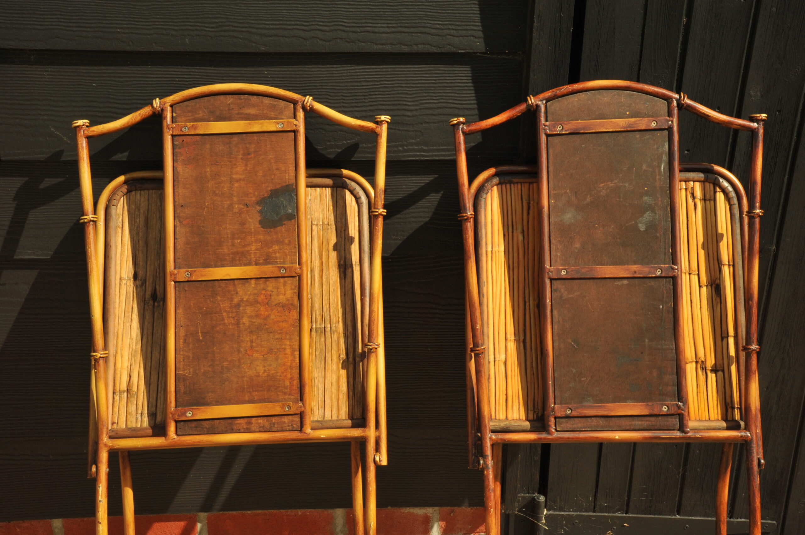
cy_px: 268
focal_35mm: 48
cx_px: 402
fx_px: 1073
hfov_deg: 41.1
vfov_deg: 28.0
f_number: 22
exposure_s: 1/200
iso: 1250
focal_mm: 48
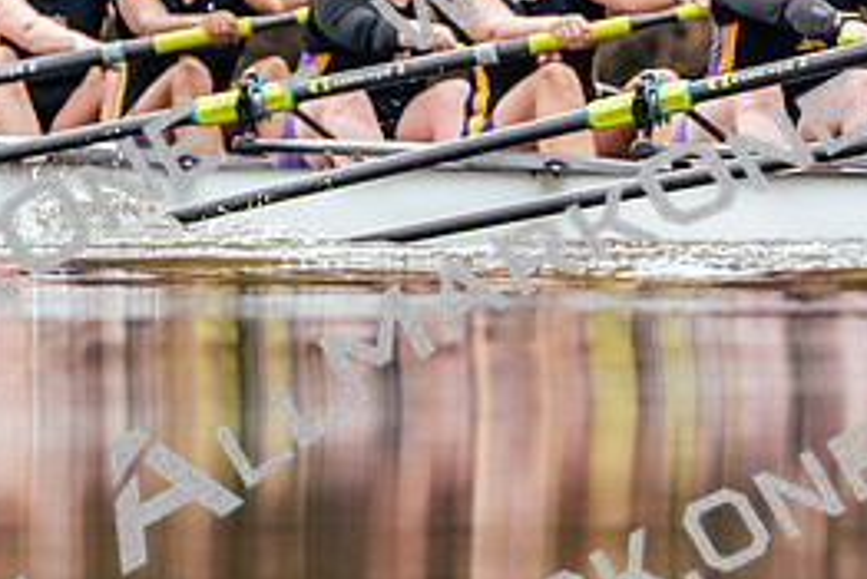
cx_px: 781
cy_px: 61
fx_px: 20385
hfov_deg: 2.4
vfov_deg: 1.6
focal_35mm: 846
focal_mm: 382
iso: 2500
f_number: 6.3
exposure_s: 1/2000
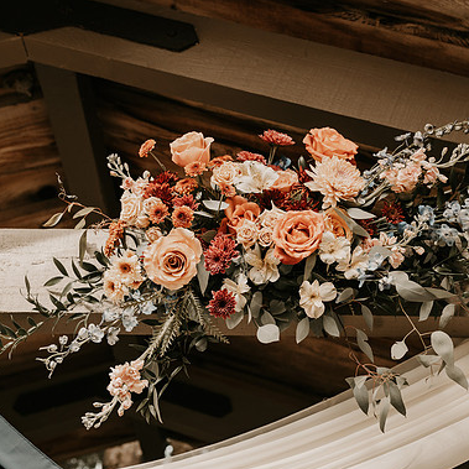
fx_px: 996
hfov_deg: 26.4
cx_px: 285
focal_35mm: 65
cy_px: 238
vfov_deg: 26.5
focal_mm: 50
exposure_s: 1/125
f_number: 4.5
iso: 250
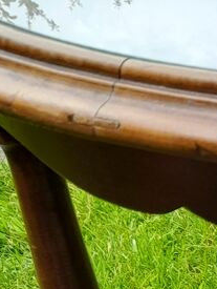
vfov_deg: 15.2
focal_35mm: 121
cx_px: 472
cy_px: 414
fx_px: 1009
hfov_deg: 10.9
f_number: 2
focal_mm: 4.6
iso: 20
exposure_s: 1/105
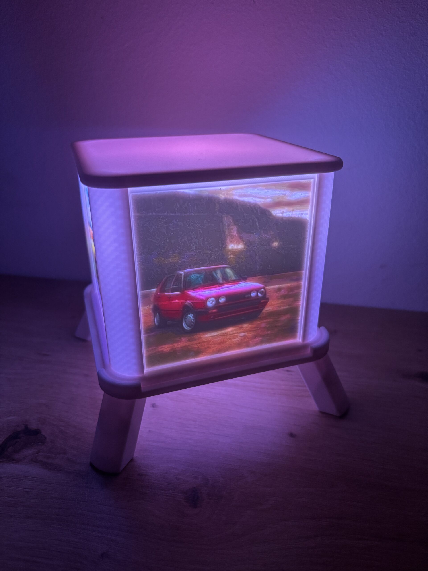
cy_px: 286
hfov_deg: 53.1
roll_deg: -0.4
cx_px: 214
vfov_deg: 67.3
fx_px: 429
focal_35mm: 26
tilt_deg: -25.9
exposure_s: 1/47
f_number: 1.6
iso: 500
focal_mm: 5.96
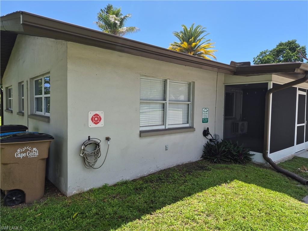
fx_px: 205
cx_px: 154
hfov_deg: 73.9
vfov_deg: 58.9
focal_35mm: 23
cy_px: 116
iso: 80
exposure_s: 1/3440
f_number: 1.8
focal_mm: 5.4
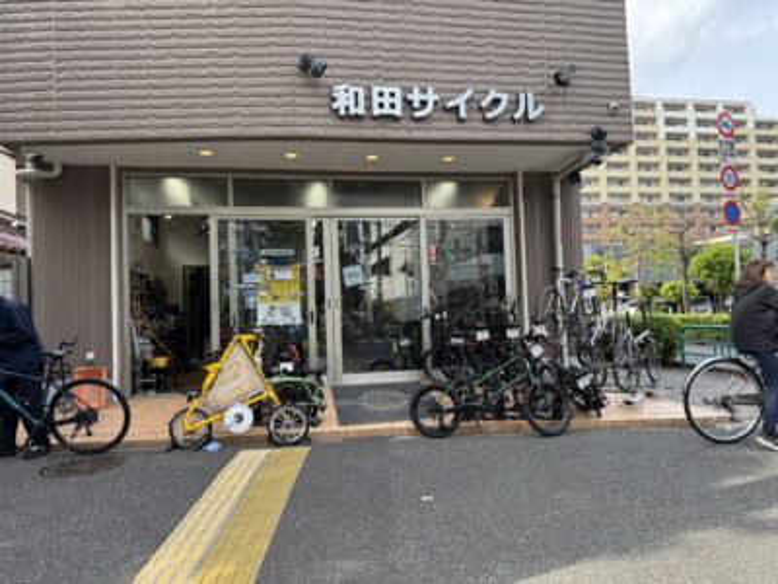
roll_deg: -1.1
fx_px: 539
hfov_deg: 71.6
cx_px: 389
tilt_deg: +4.0
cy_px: 292
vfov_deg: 56.8
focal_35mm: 24
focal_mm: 6.76
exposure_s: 1/562
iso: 80
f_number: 1.78
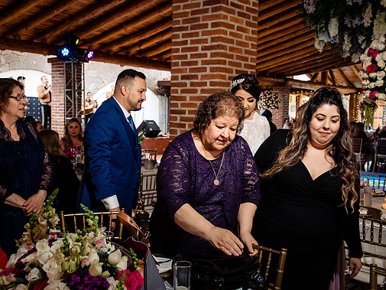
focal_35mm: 42
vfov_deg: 34.4
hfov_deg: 44.8
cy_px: 146
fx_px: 468
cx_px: 196
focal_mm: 38
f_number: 7.1
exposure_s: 1/100
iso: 2000
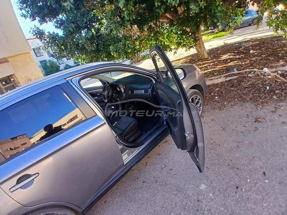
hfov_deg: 91.0
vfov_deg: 74.7
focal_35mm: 17
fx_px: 141
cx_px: 144
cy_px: 108
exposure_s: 1/100
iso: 64
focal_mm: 1.4
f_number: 2.2
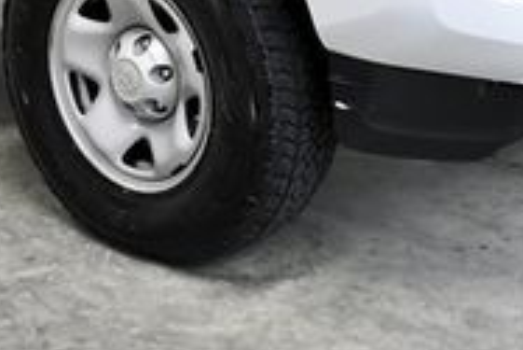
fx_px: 1643
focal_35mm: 113
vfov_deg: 11.4
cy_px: -239
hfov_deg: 18.0
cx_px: 134
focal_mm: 22
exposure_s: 1/800
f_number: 4.5
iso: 2500
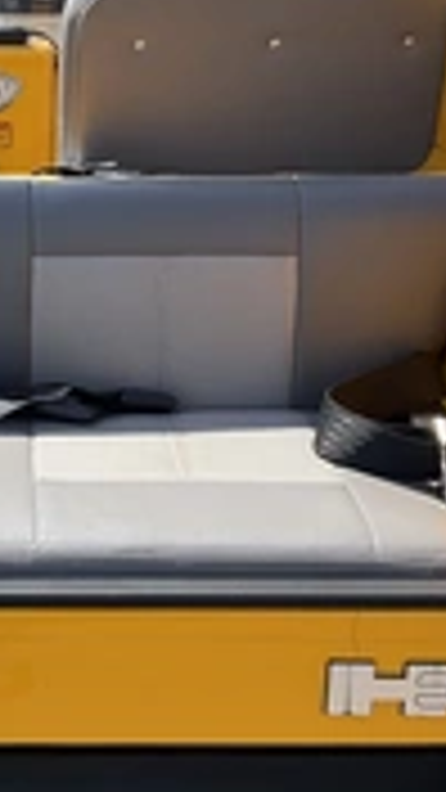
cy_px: 356
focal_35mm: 72
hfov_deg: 16.3
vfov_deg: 29.3
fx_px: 1514
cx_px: -41
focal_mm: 3
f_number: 1.8
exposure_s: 1/1121
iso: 25
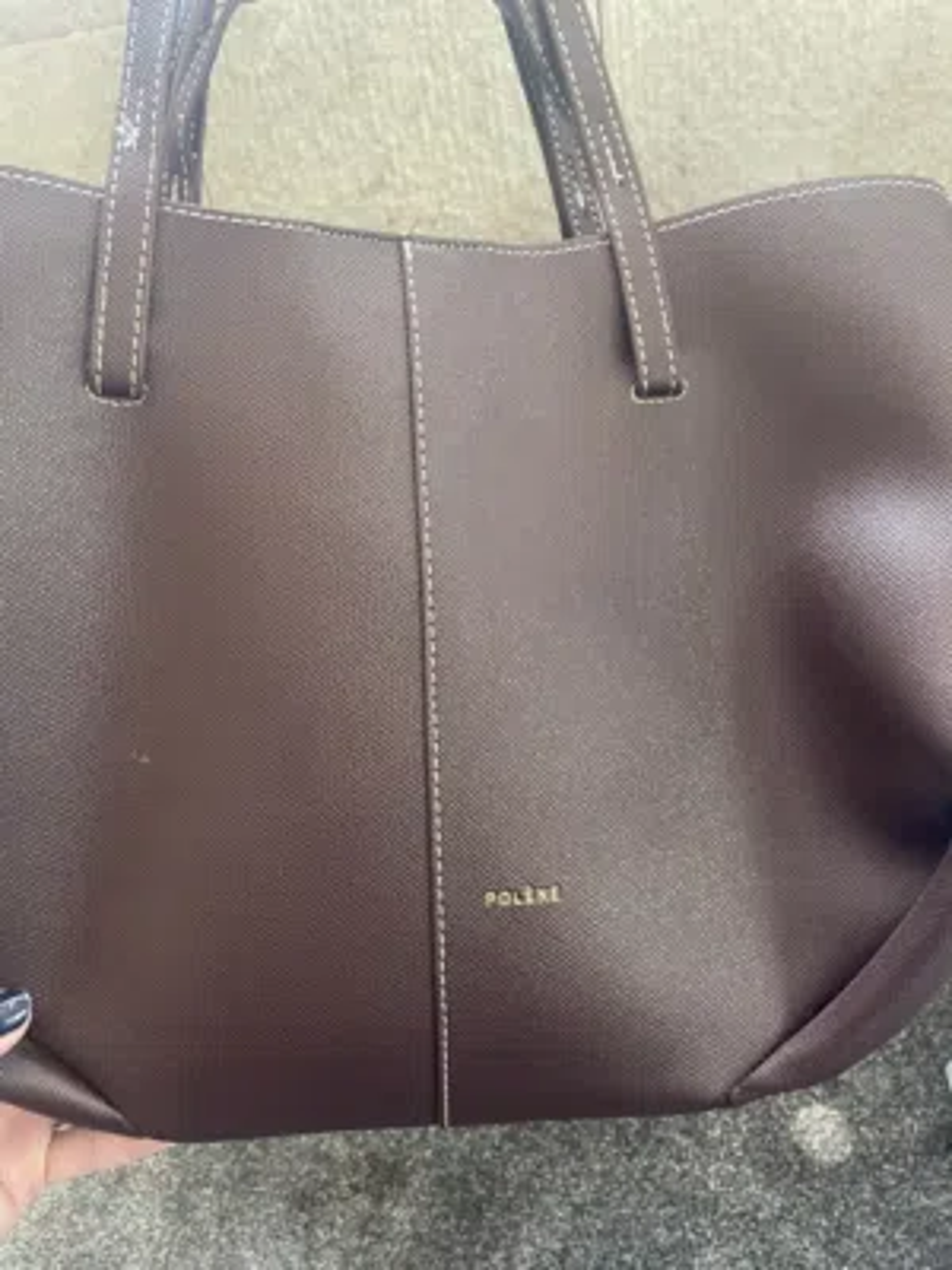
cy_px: 635
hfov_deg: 53.1
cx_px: 476
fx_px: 953
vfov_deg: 67.3
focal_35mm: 26
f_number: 1.6
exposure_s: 1/51
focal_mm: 4.2
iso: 500
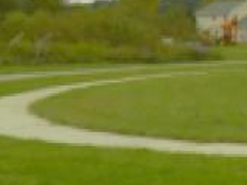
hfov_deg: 10.2
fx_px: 1148
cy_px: -96
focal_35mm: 161
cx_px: 643
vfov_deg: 9.0
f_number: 3.1
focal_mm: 4.5
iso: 110
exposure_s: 1/800
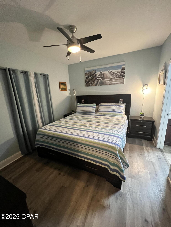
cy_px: 114
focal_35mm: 13
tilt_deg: -13.9
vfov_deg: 106.2
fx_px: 86
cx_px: 86
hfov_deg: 89.9
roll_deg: +3.6
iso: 800
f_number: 1.8
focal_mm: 1.57
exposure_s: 1/60
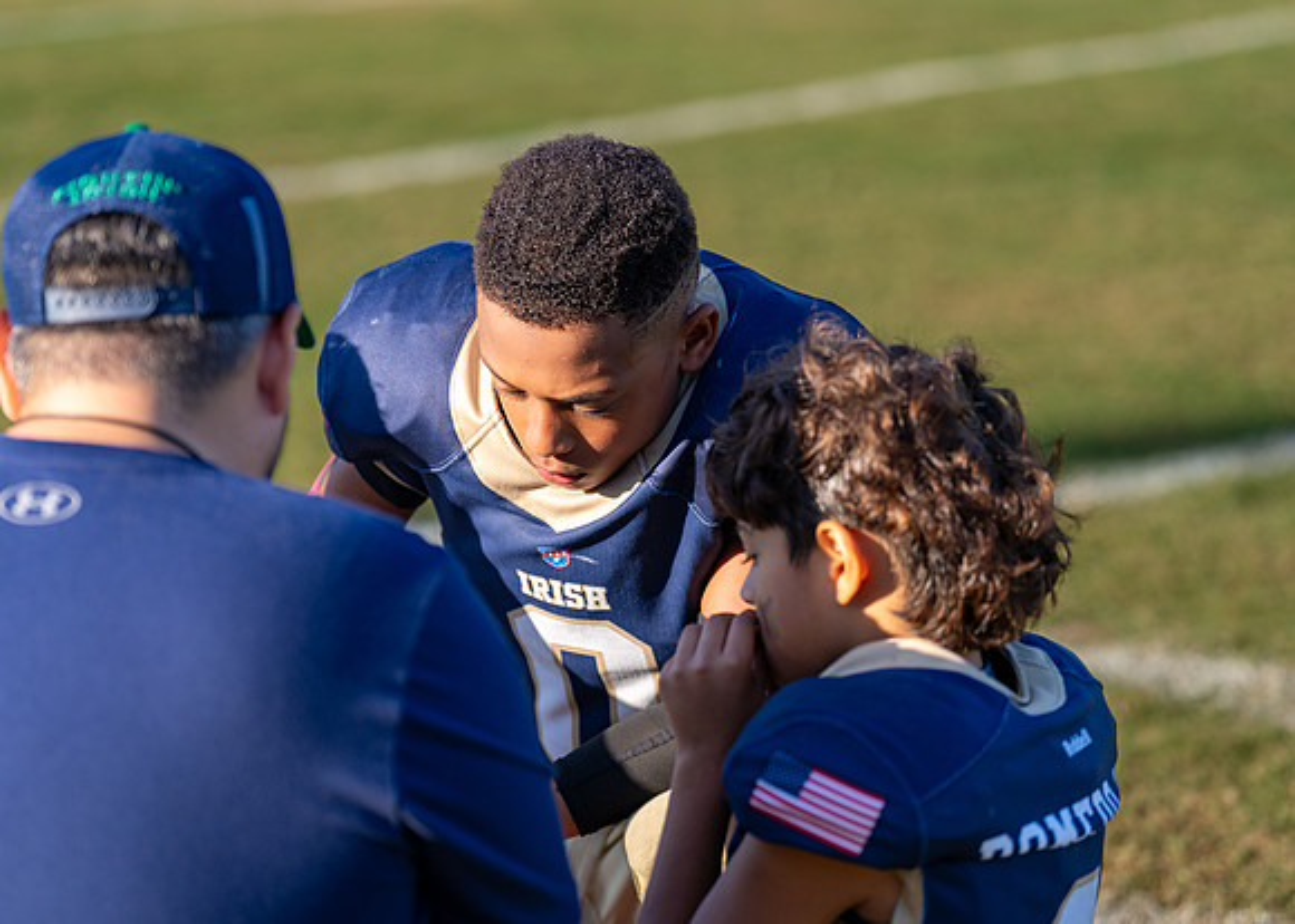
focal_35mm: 122
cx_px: 591
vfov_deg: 11.8
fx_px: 4479
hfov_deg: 16.5
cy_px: 439
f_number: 2.8
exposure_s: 1/1600
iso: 200
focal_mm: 107
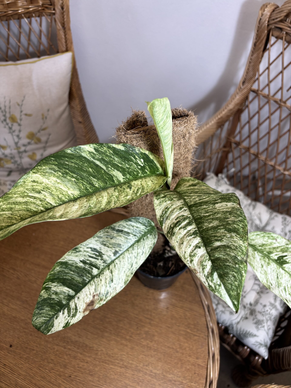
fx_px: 291
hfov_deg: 53.1
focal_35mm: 26
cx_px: 146
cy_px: 194
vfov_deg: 67.3
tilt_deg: -52.5
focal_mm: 5.96
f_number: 1.6
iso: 64
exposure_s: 1/100
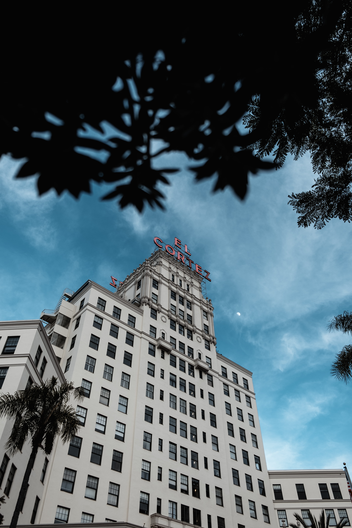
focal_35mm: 27
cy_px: 264
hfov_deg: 47.9
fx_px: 396
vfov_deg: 67.4
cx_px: 176
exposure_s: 1/250
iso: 100
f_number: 3.2
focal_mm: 18
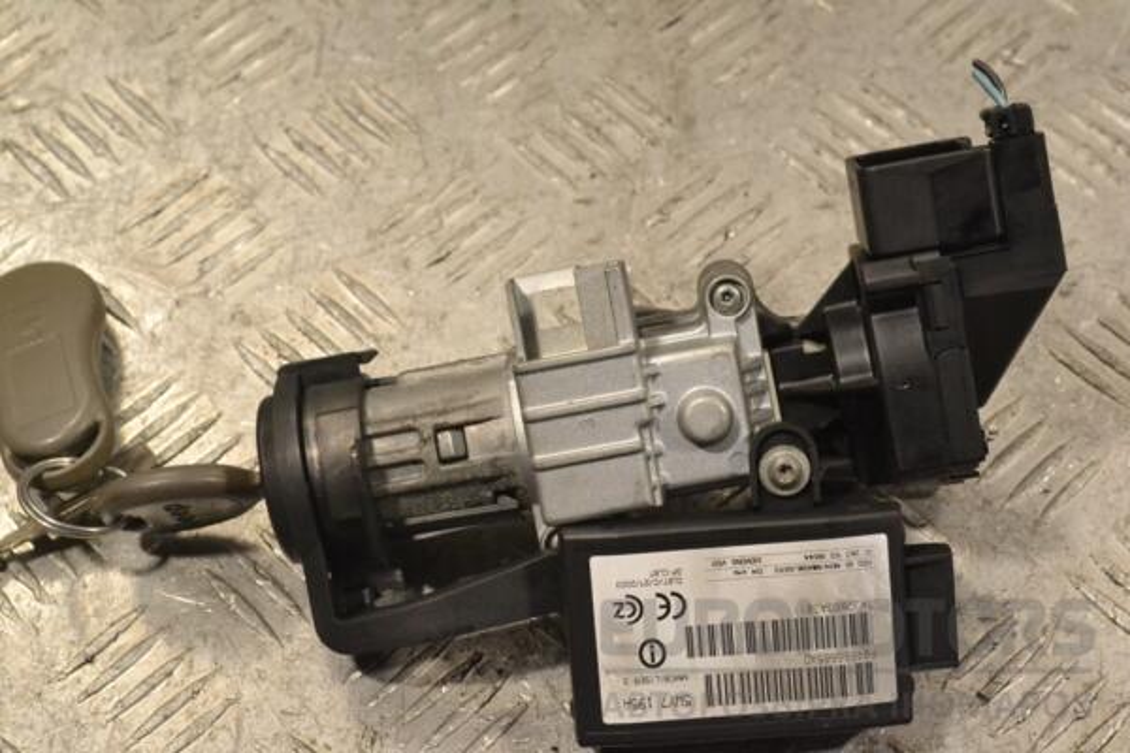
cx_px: 565
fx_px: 2354
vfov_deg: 18.2
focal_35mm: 75
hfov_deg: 27.0
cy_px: 376
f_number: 10
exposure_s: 1/400
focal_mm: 50
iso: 3200
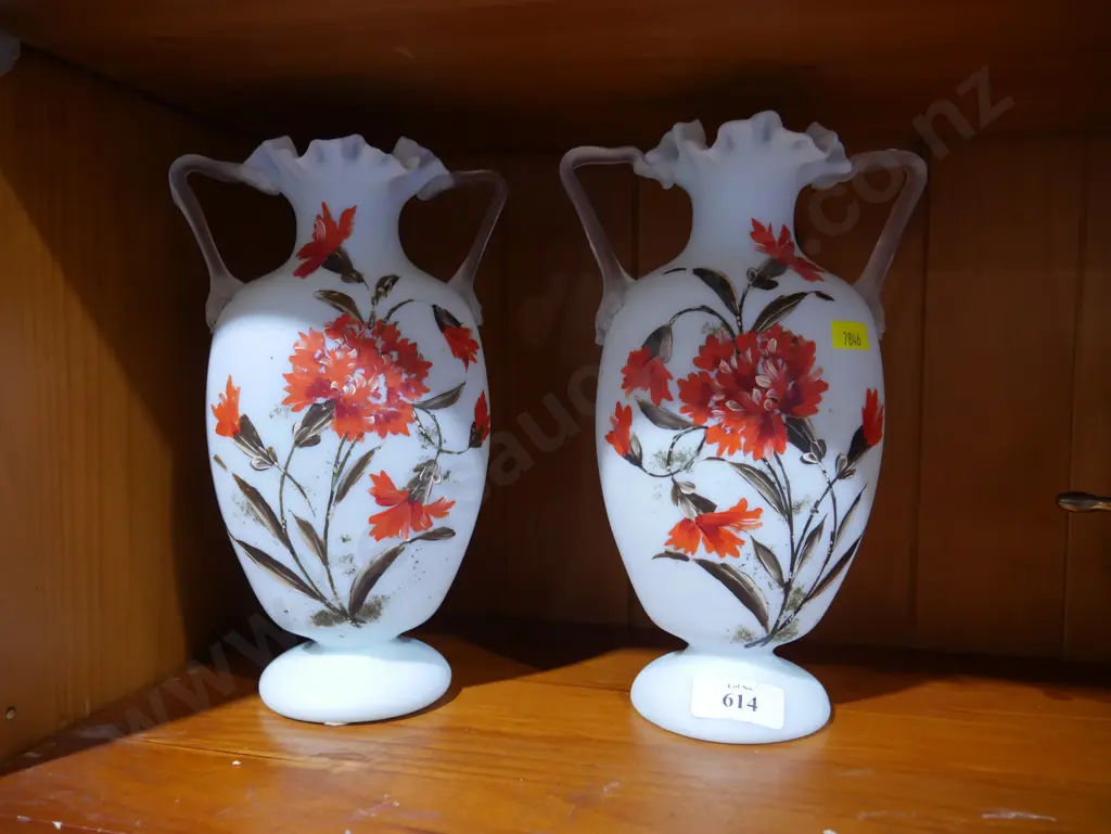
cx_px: 556
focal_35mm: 28
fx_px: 899
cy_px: 417
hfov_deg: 63.4
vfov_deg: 49.8
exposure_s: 1/60
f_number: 3.5
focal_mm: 14
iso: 800
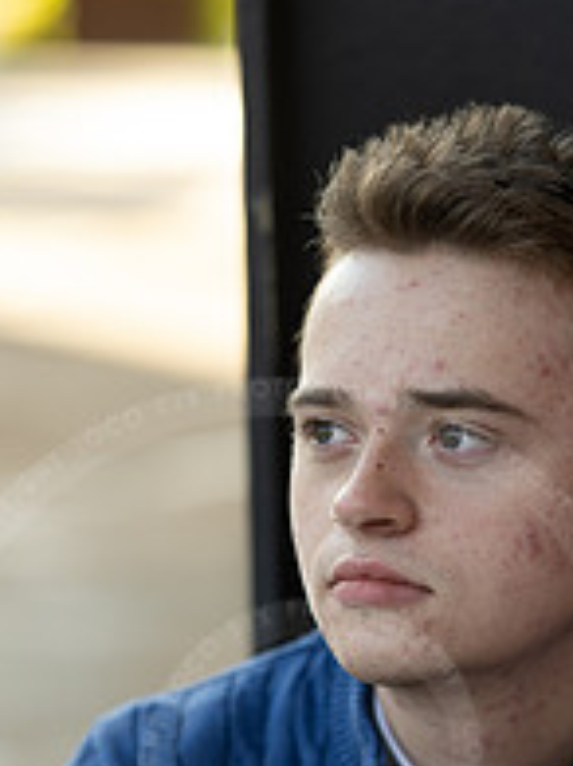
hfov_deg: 7.8
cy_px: 856
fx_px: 4176
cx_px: 389
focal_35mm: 189
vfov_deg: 10.3
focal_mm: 85
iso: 100
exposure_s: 1/160
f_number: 1.8
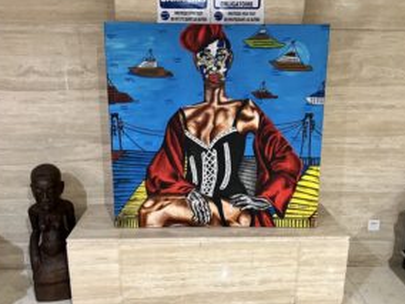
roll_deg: -0.8
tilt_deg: -16.1
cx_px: 215
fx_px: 386
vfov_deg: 42.9
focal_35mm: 33
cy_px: 157
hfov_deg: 55.3
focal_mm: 5.7
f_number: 1.5
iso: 640
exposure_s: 1/36
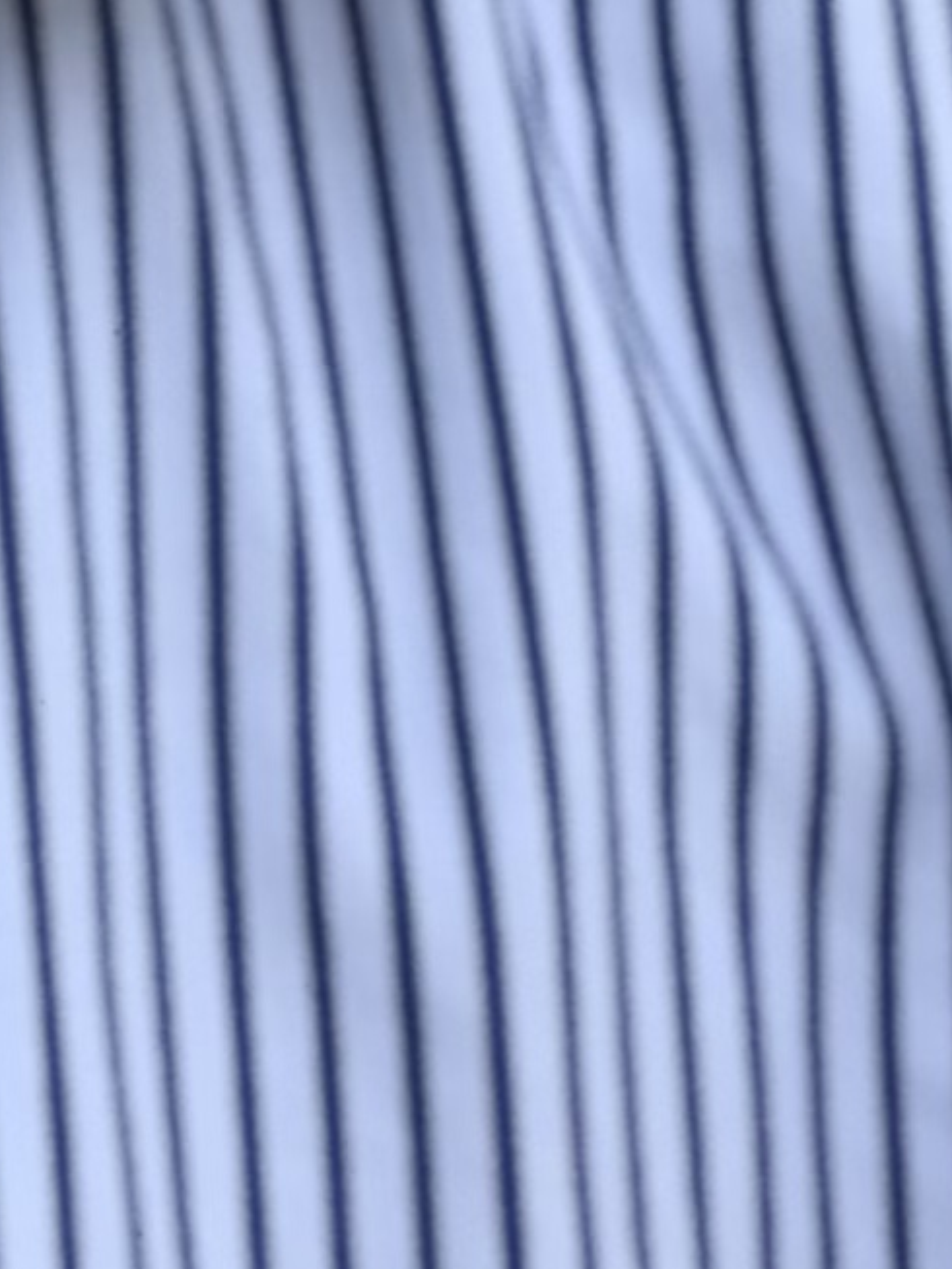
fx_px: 12903
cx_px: -1719
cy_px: -1687
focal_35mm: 352
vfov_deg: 5.5
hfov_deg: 4.1
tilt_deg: -4.4
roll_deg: -2.7
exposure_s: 1/264
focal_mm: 6.6
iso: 20
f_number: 2.8
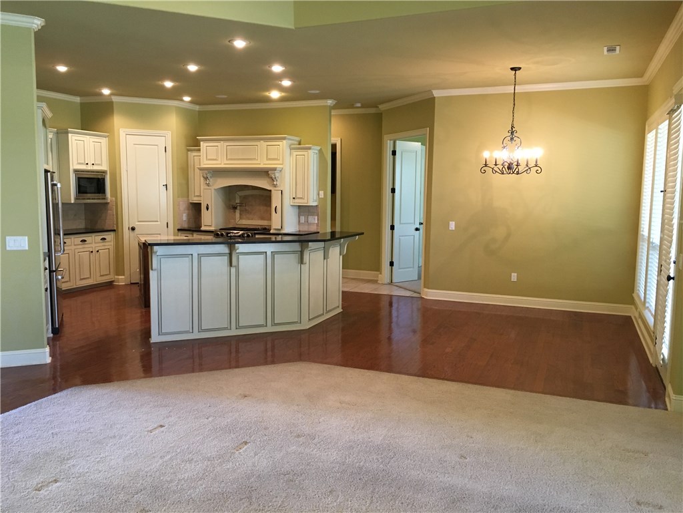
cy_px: 256
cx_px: 342
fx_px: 572
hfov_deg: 61.7
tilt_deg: -6.8
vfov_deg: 48.2
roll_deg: -1.6
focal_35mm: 29
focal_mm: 4.15
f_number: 2.2
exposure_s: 1/30
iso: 125
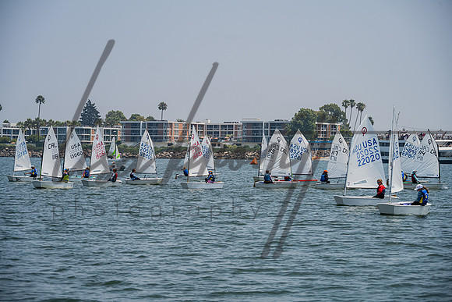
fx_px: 1600
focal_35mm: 127
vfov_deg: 10.8
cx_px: 226
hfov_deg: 16.1
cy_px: 151
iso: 320
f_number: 6.7
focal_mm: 125
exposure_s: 1/1600
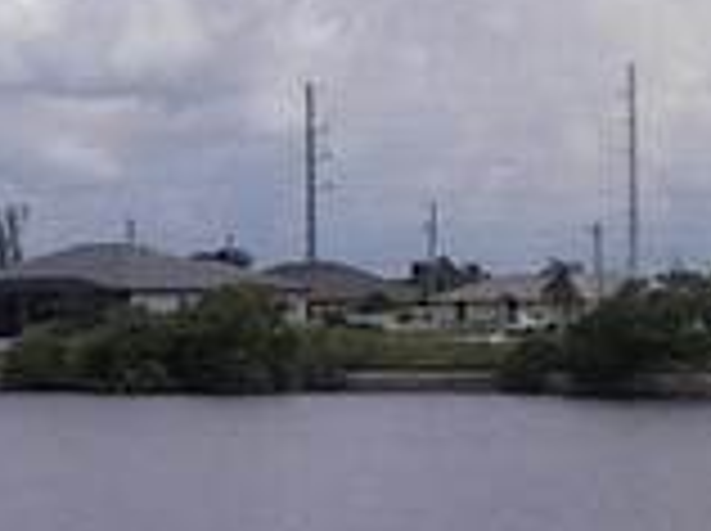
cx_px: -482
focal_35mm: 188
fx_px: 3856
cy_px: 400
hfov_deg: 10.1
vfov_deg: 7.9
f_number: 3.3
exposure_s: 1/1600
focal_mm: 4.1
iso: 80
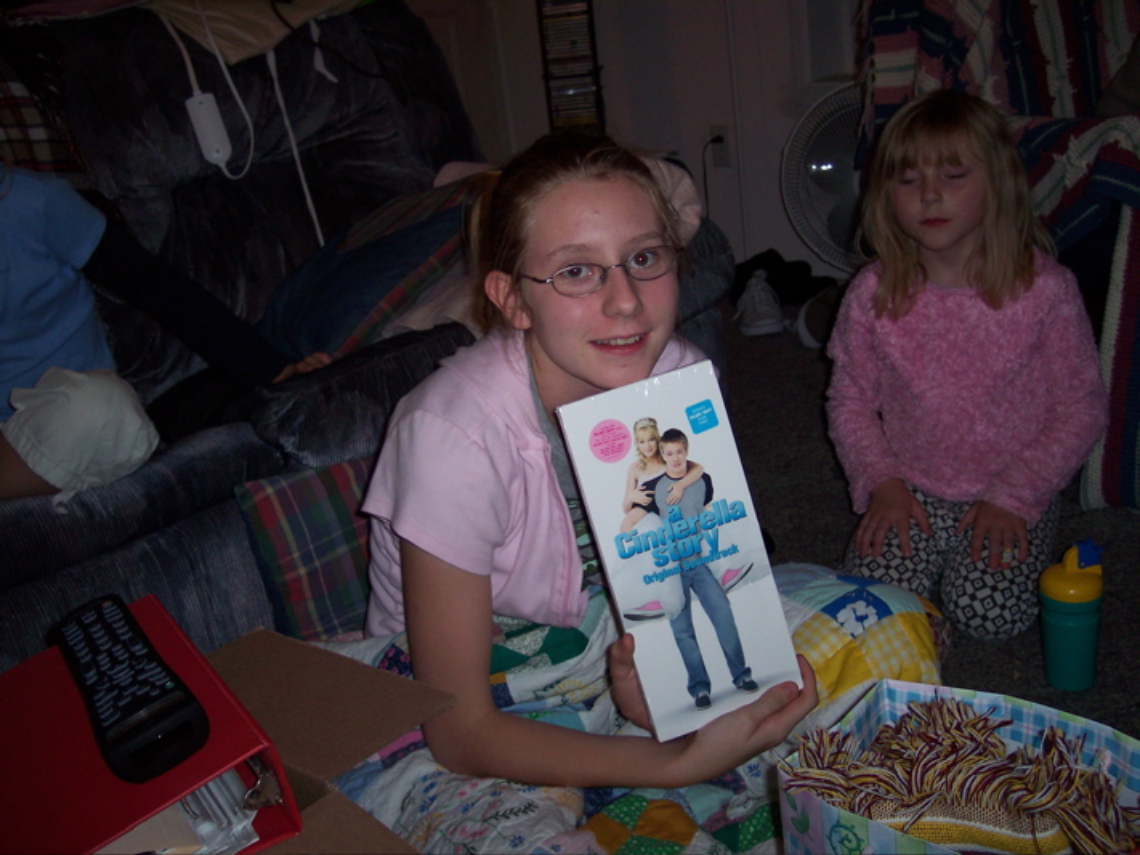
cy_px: 428
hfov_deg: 49.0
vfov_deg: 37.7
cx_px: 570
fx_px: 1251
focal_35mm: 38
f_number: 2.8
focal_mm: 8
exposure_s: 1/30
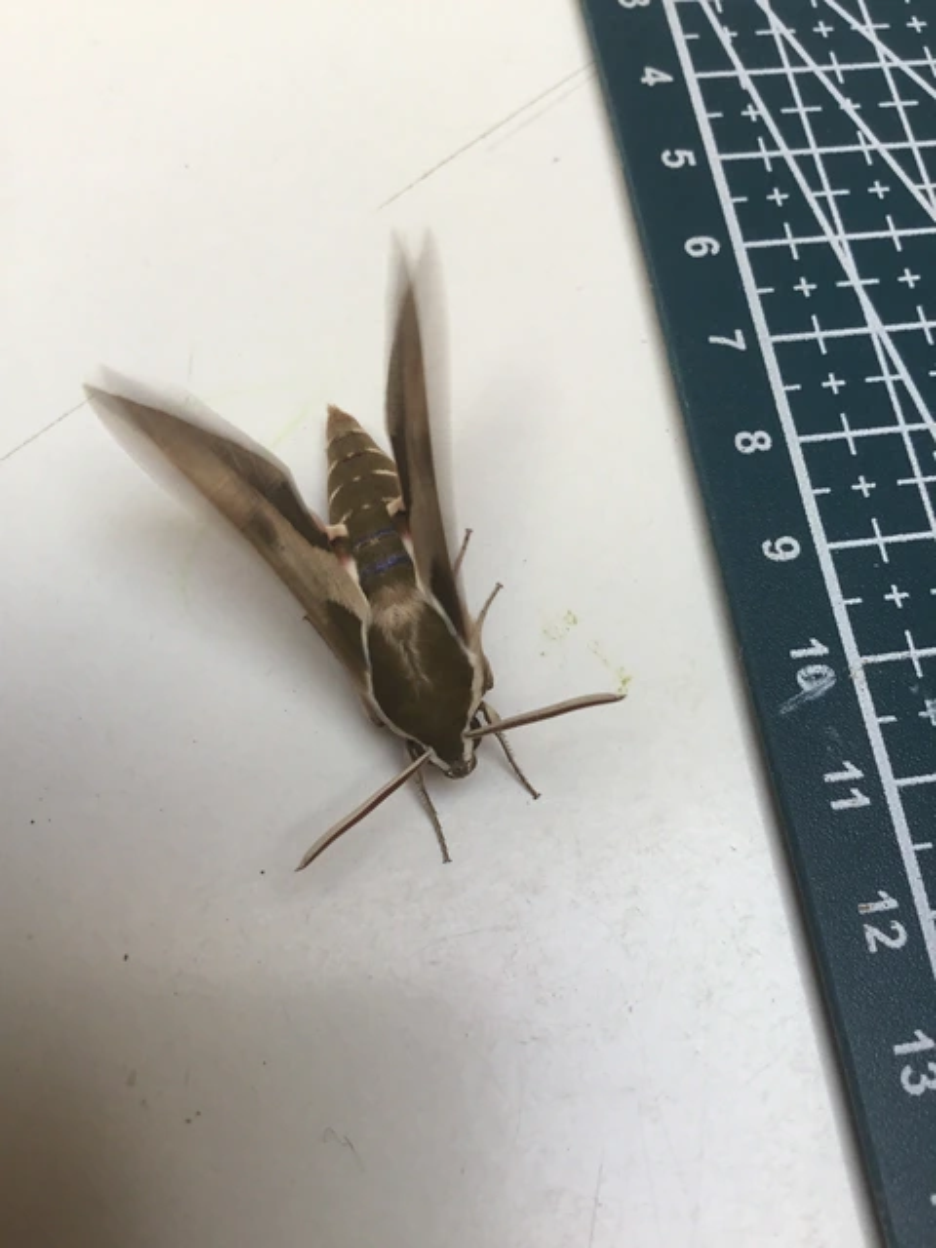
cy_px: 624
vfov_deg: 58.4
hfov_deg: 45.4
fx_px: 1118
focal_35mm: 31
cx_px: 468
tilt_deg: -70.2
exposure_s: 1/100
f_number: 2.4
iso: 40
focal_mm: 3.3
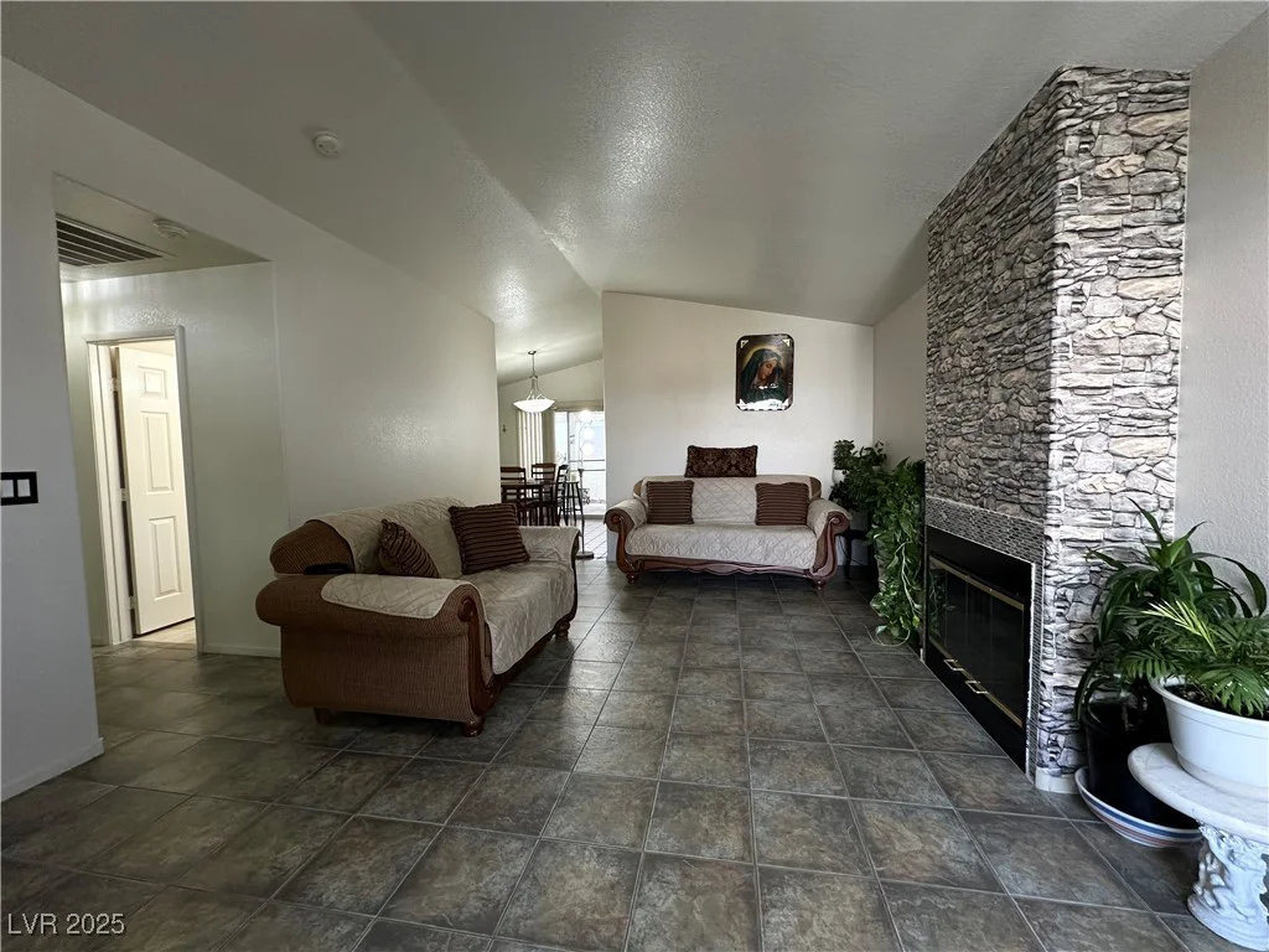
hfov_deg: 102.1
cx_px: 634
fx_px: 513
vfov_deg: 85.7
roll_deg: +0.9
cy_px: 476
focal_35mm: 14
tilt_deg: -2.4
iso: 200
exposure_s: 1/120
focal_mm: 2.22
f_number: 2.2
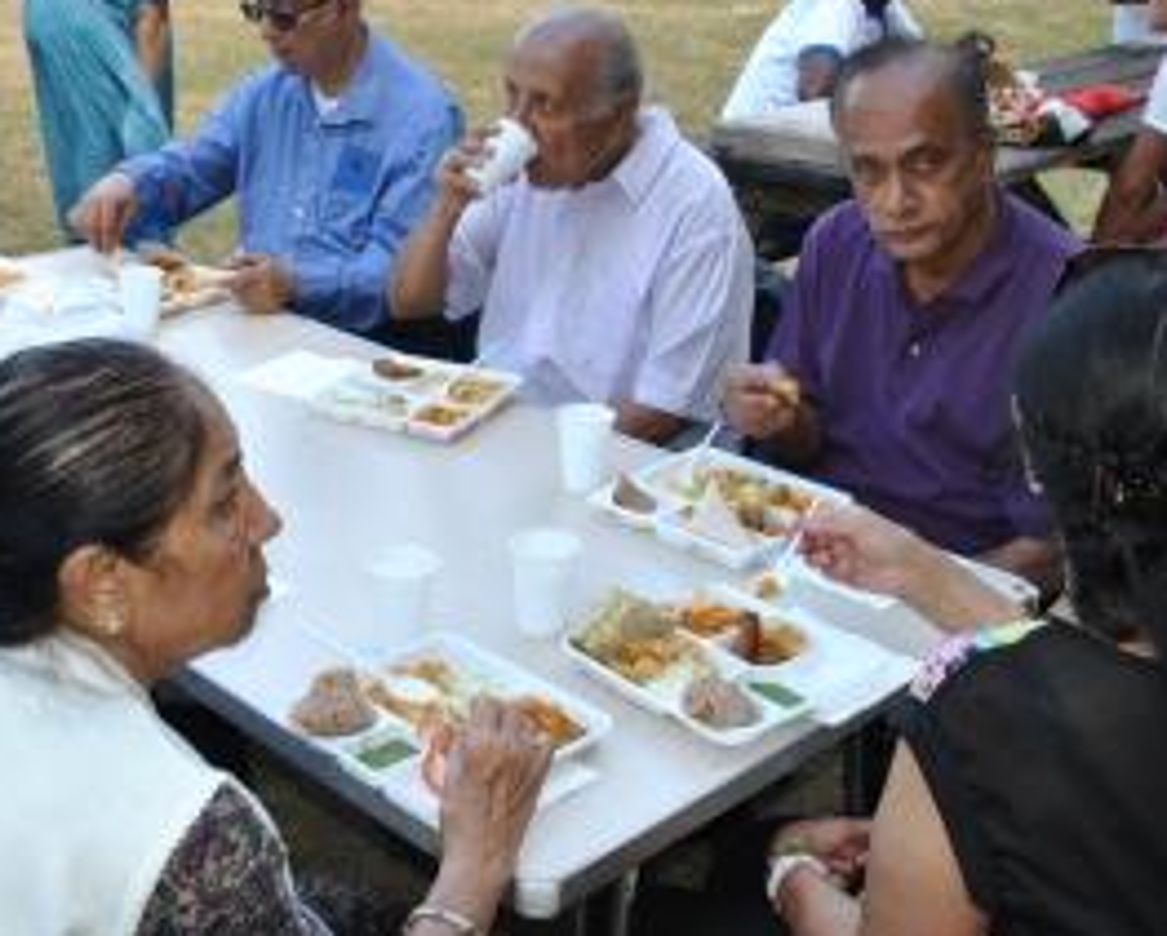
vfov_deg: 31.5
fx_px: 1660
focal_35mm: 48
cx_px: 408
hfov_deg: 38.4
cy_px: 421
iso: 180
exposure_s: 1/60
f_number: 8
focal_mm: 20
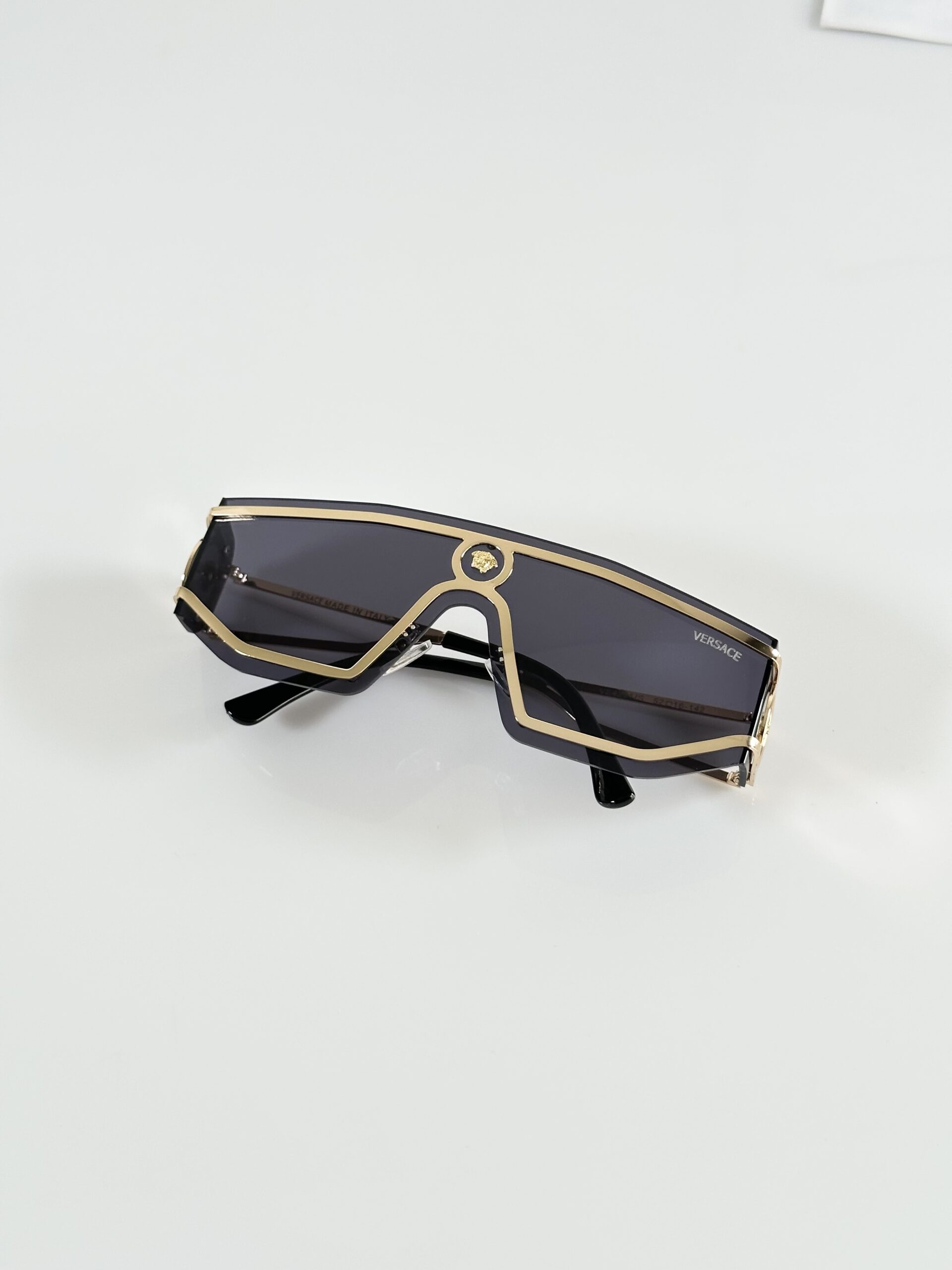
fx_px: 1760
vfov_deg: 39.7
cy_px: 635
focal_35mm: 48
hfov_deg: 30.3
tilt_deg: -55.1
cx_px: 476
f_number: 1.78
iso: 64
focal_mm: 6.86
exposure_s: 1/121
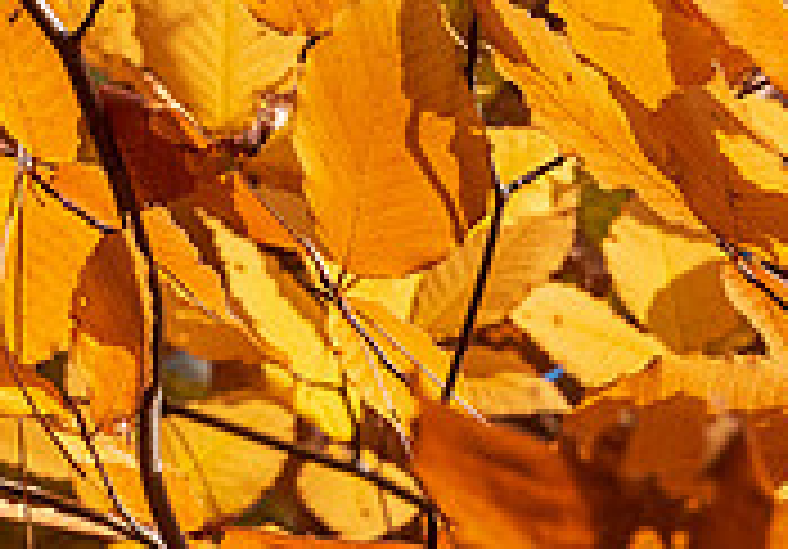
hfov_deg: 2.0
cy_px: -320
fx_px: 22821
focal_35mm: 1028
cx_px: 225
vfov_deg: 1.4
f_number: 14
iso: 1600
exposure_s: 1/400
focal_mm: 300
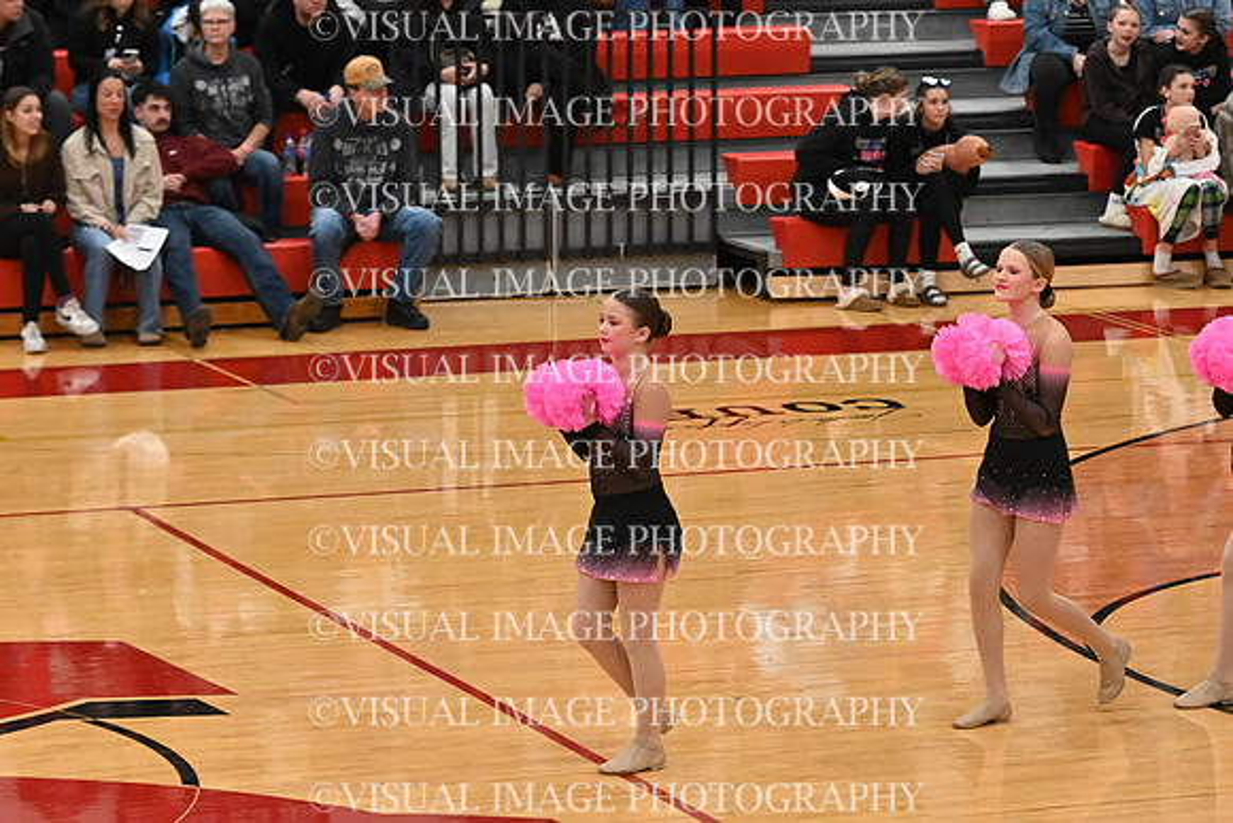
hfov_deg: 12.2
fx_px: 5755
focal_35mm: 168
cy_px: 412
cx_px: 616
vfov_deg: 8.2
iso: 8000
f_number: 4
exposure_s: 1/400
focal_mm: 112
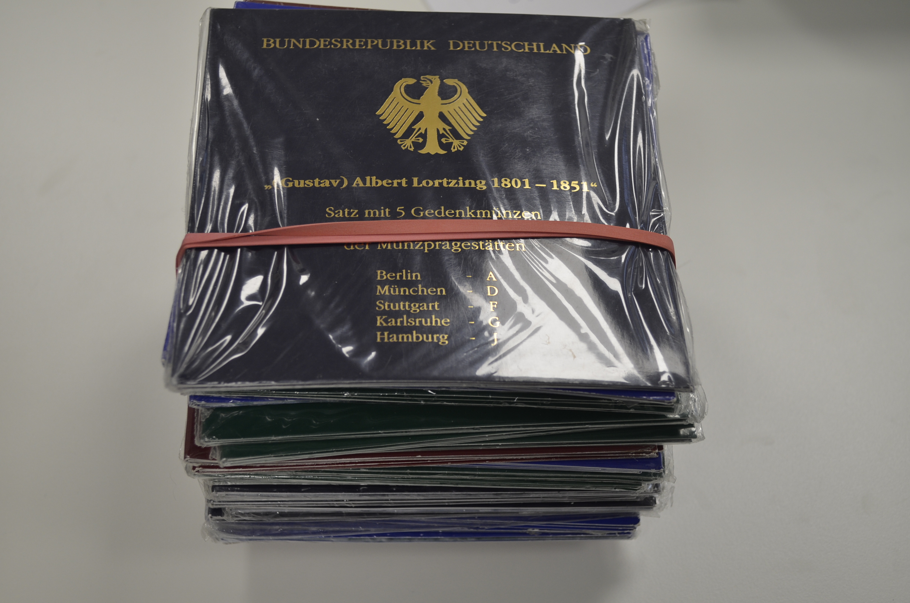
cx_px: 455
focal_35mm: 45
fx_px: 1135
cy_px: 302
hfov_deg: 43.7
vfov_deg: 29.7
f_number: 4.5
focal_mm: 30
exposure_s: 1/60
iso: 320
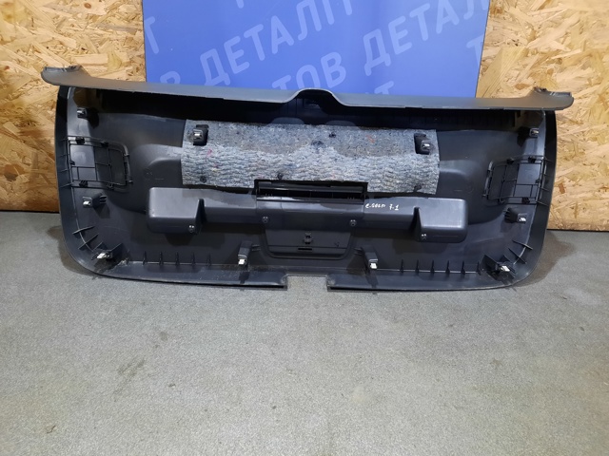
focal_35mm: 25
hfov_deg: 69.4
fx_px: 440
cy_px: 228
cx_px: 304
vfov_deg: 54.9
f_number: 2
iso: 800
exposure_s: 1/25
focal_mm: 4.6
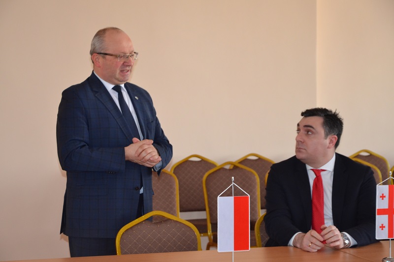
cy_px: 131
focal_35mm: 105
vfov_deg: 13.0
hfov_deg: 19.5
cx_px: 197
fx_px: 1149
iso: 1600
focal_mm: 70
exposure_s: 1/60
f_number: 5.3
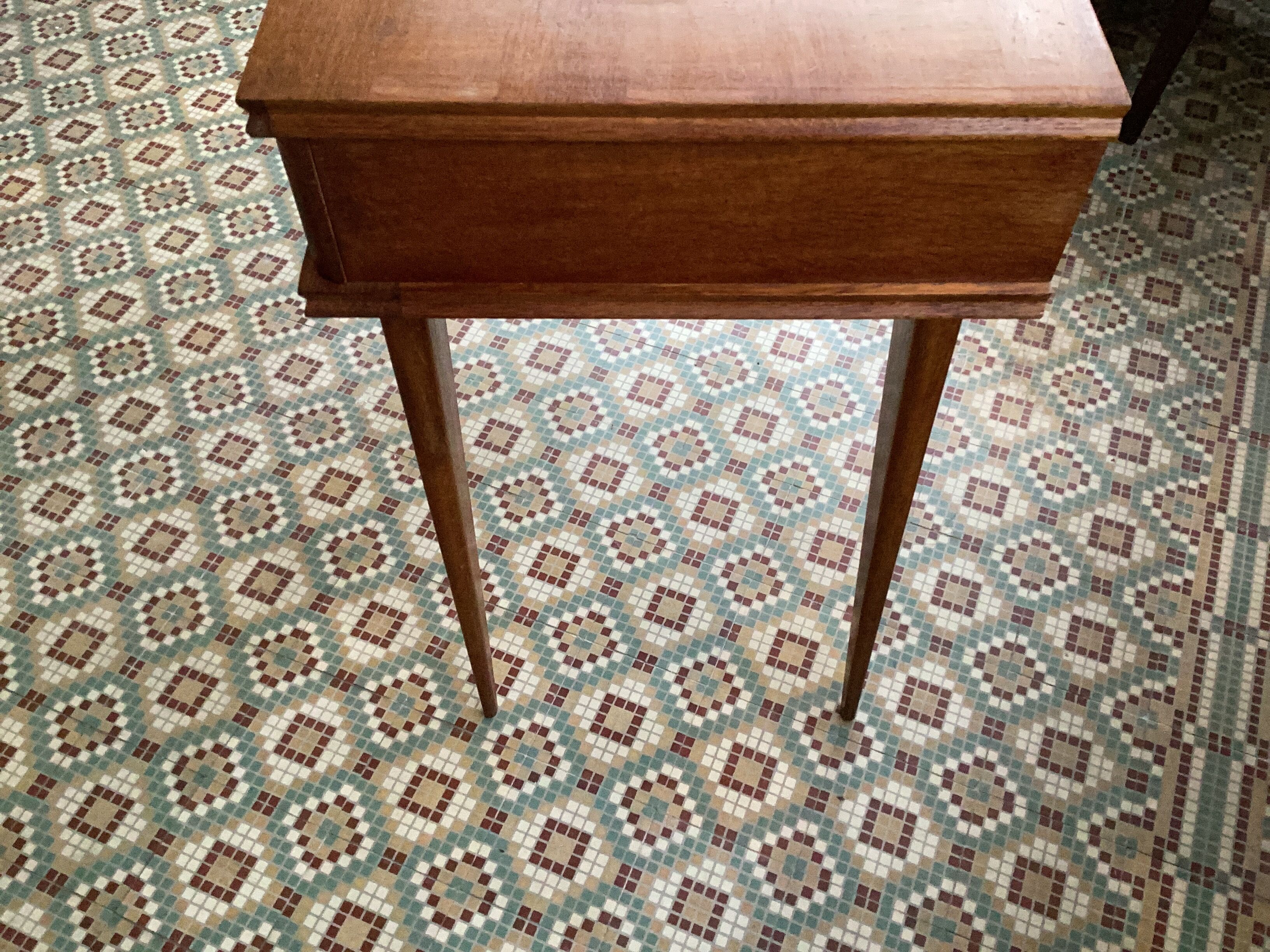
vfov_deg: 45.4
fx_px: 1137
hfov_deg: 58.4
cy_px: 476
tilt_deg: -53.6
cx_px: 635
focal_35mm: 31
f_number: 2.4
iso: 320
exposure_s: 1/33
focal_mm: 3.3
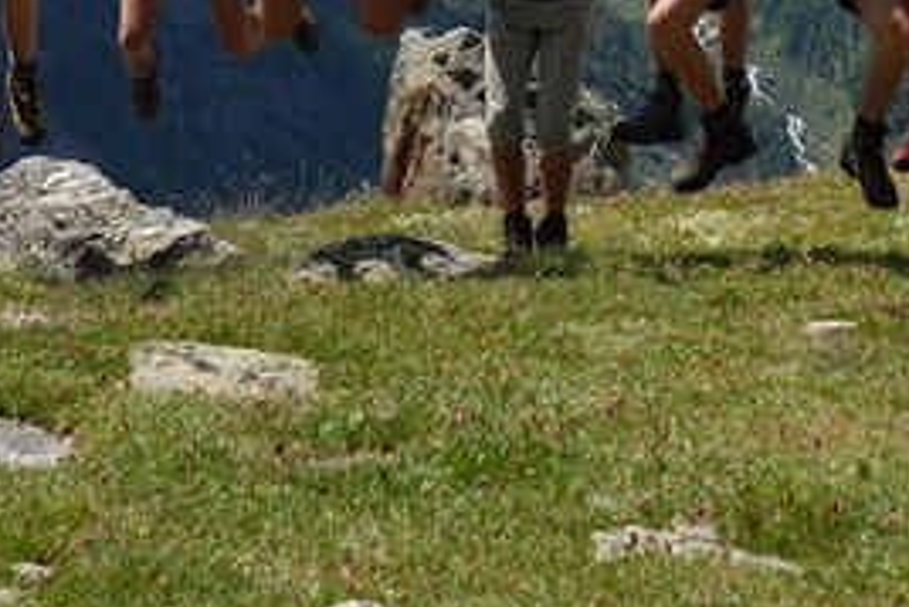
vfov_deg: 9.2
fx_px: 3739
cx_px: 712
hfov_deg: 13.8
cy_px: -27
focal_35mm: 148
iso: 100
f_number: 8
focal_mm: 44
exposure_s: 1/250
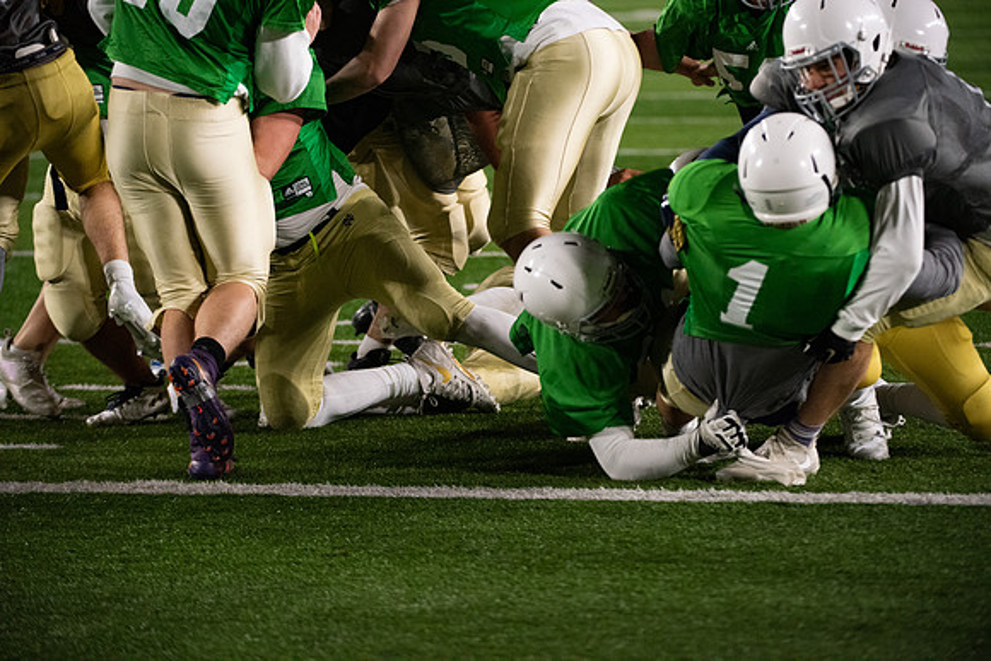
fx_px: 5507
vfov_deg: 6.9
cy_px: 330
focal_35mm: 200
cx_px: 496
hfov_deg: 10.3
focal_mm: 200
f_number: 4
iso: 5000
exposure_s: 1/500
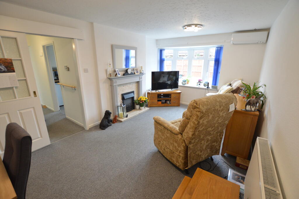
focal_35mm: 15
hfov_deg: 100.4
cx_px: 150
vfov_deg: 77.2
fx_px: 124
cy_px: 100
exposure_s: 1/60
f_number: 4
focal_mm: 10
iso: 800
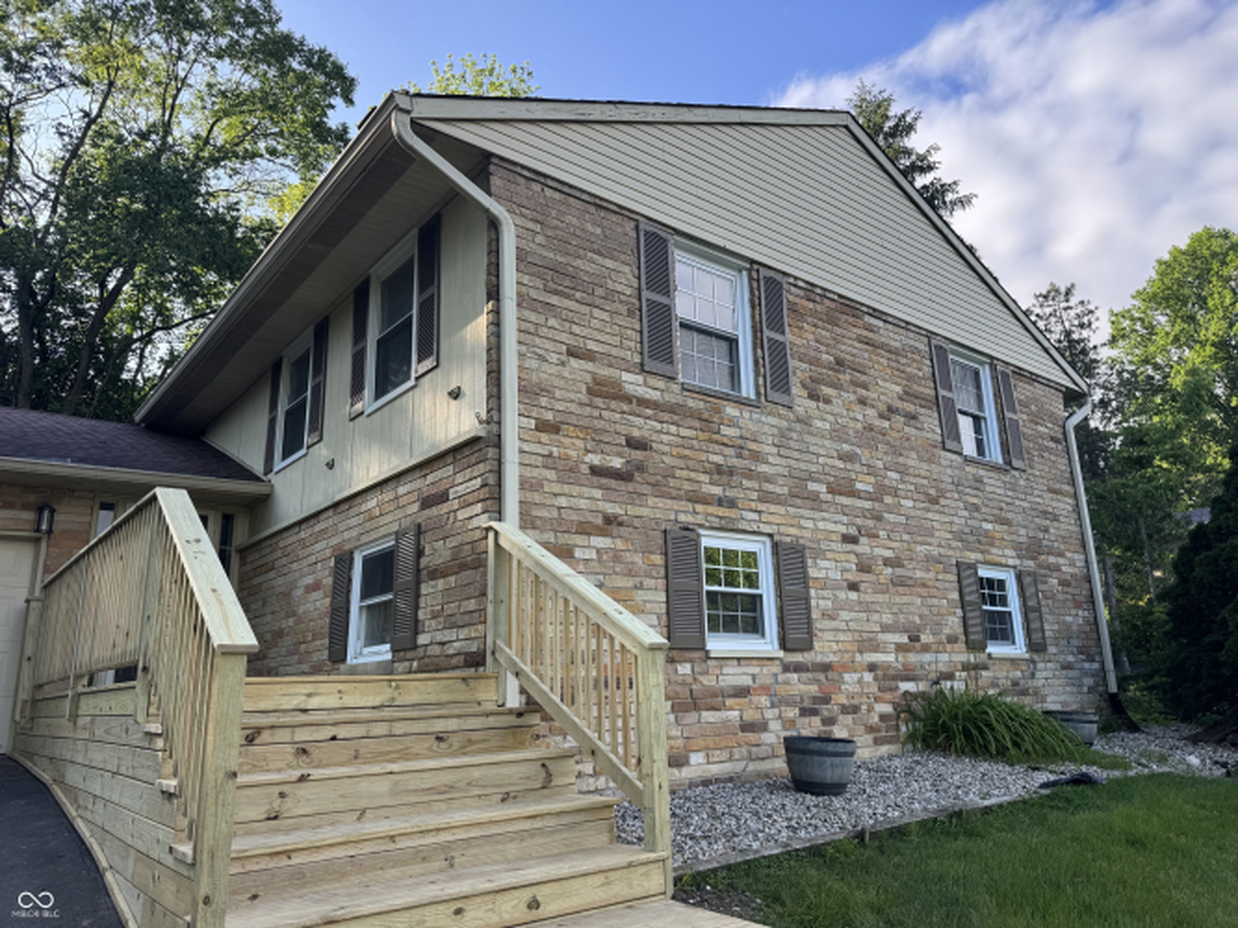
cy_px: 464
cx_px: 619
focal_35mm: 24
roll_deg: +1.6
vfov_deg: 56.8
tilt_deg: +15.1
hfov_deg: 71.6
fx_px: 858
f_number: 1.78
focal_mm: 6.76
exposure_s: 1/832
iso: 80
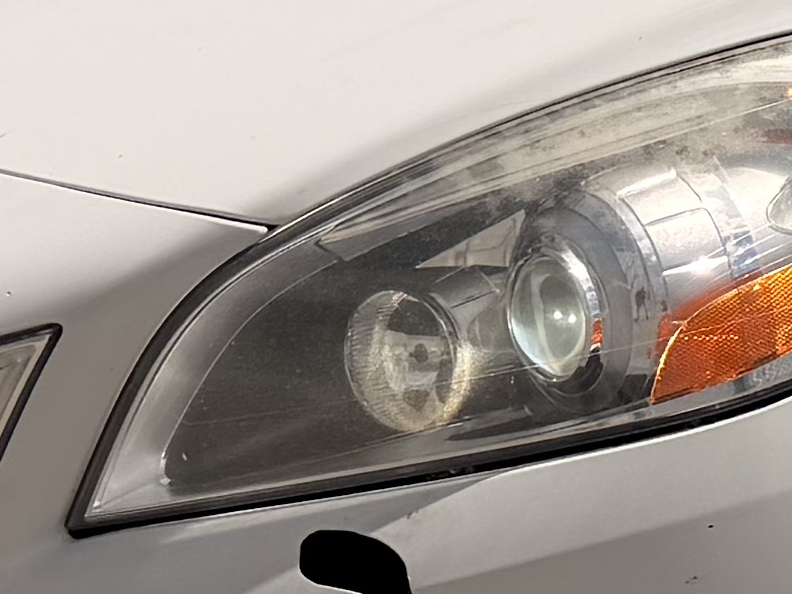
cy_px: -287
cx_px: 931
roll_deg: +2.6
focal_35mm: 173
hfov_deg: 11.2
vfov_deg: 8.4
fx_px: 3958
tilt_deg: -3.6
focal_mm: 6.76
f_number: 1.78
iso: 100
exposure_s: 1/11905
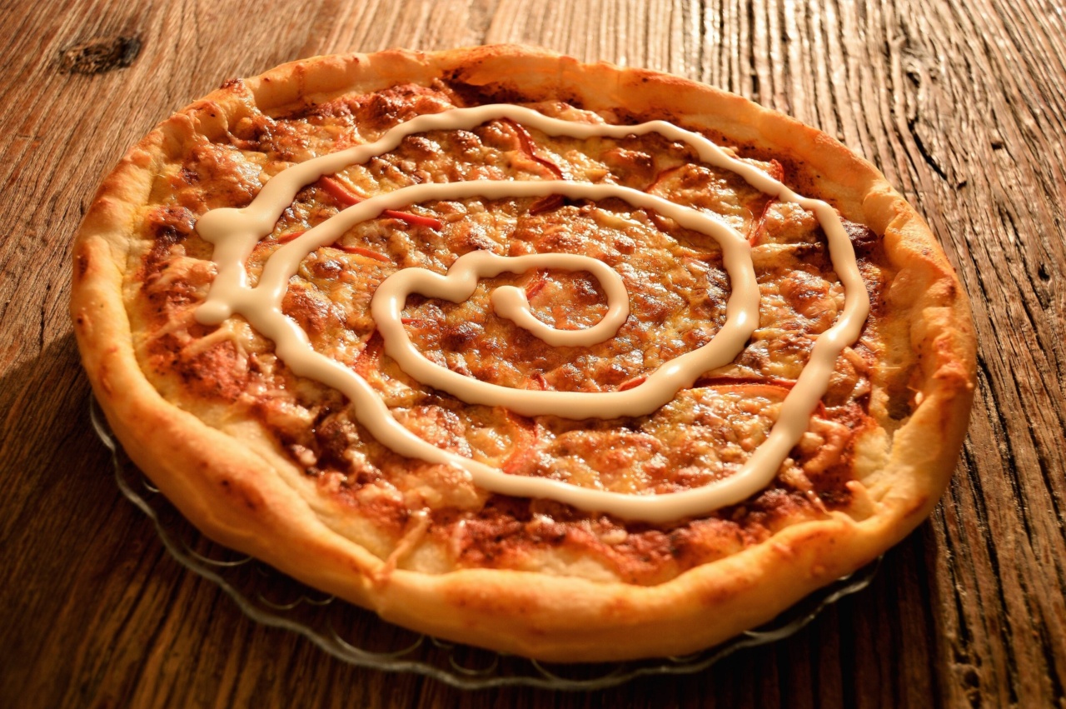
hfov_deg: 53.2
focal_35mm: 36
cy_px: 354
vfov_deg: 36.8
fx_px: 1065
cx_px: 533
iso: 100
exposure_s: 4
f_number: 3.8
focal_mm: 24
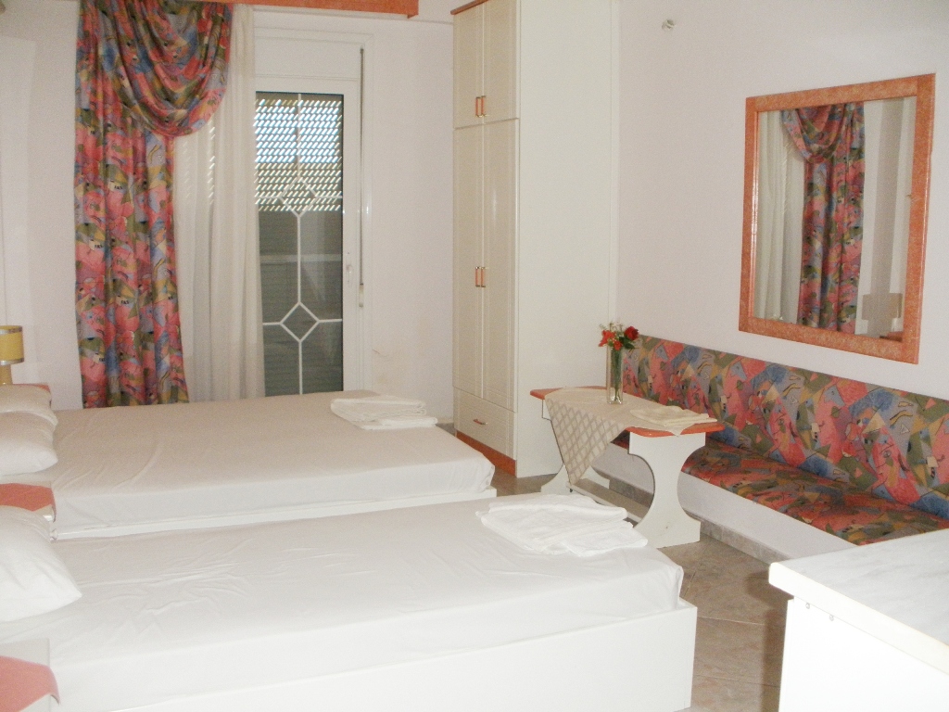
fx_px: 987
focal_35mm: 36
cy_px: 356
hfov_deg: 51.4
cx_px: 474
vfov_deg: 39.7
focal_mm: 6.3
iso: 250
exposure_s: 1/30
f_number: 3.5
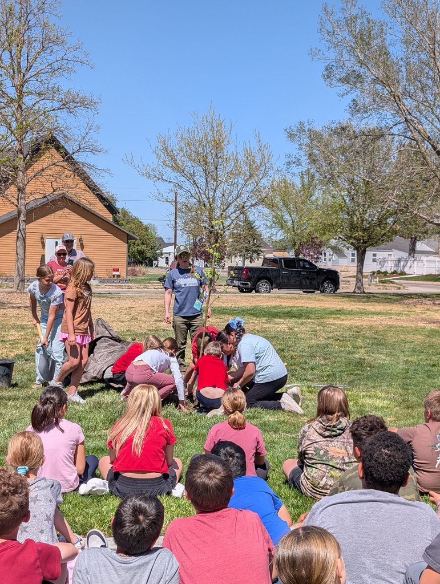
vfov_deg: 38.9
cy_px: 292
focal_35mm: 49
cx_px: 220
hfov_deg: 29.7
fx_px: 828
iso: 21
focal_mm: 6.9
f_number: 1.68
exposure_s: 1/1984
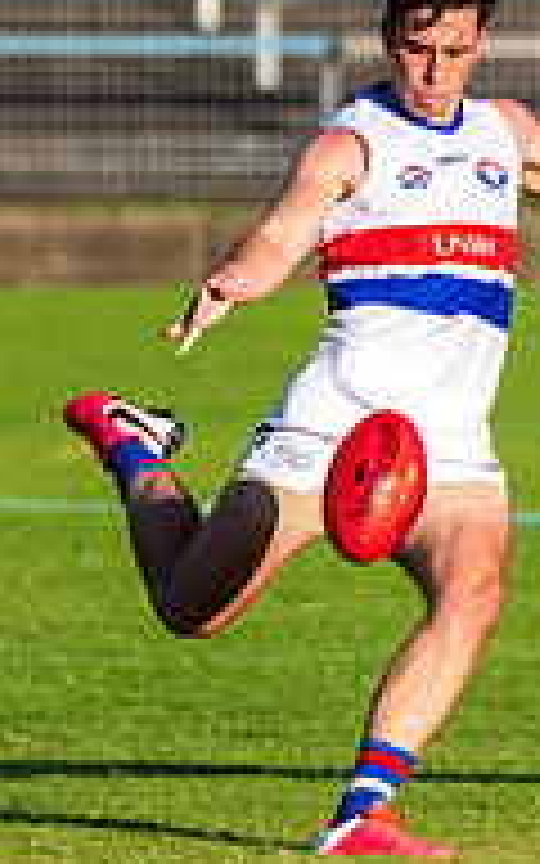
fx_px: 43467
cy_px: 253
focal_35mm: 1846
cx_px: 183
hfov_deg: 0.7
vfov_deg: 1.1
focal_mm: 500
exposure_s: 1/3200
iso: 1000
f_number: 6.3
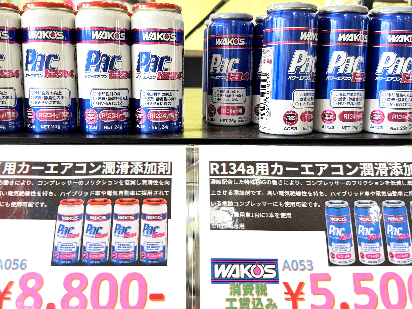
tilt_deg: -12.1
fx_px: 381
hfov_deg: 56.8
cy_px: 135
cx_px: 190
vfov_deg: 44.1
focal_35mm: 32
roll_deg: -0.6
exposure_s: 1/121
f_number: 1.78
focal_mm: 6.76
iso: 125
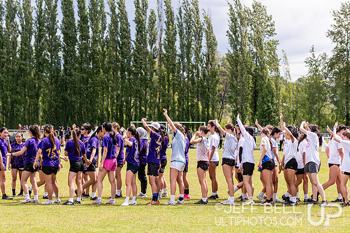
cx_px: 175
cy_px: 116
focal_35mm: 105
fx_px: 1021
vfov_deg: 13.0
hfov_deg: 19.5
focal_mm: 70
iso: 160
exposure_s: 1/1250
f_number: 3.2
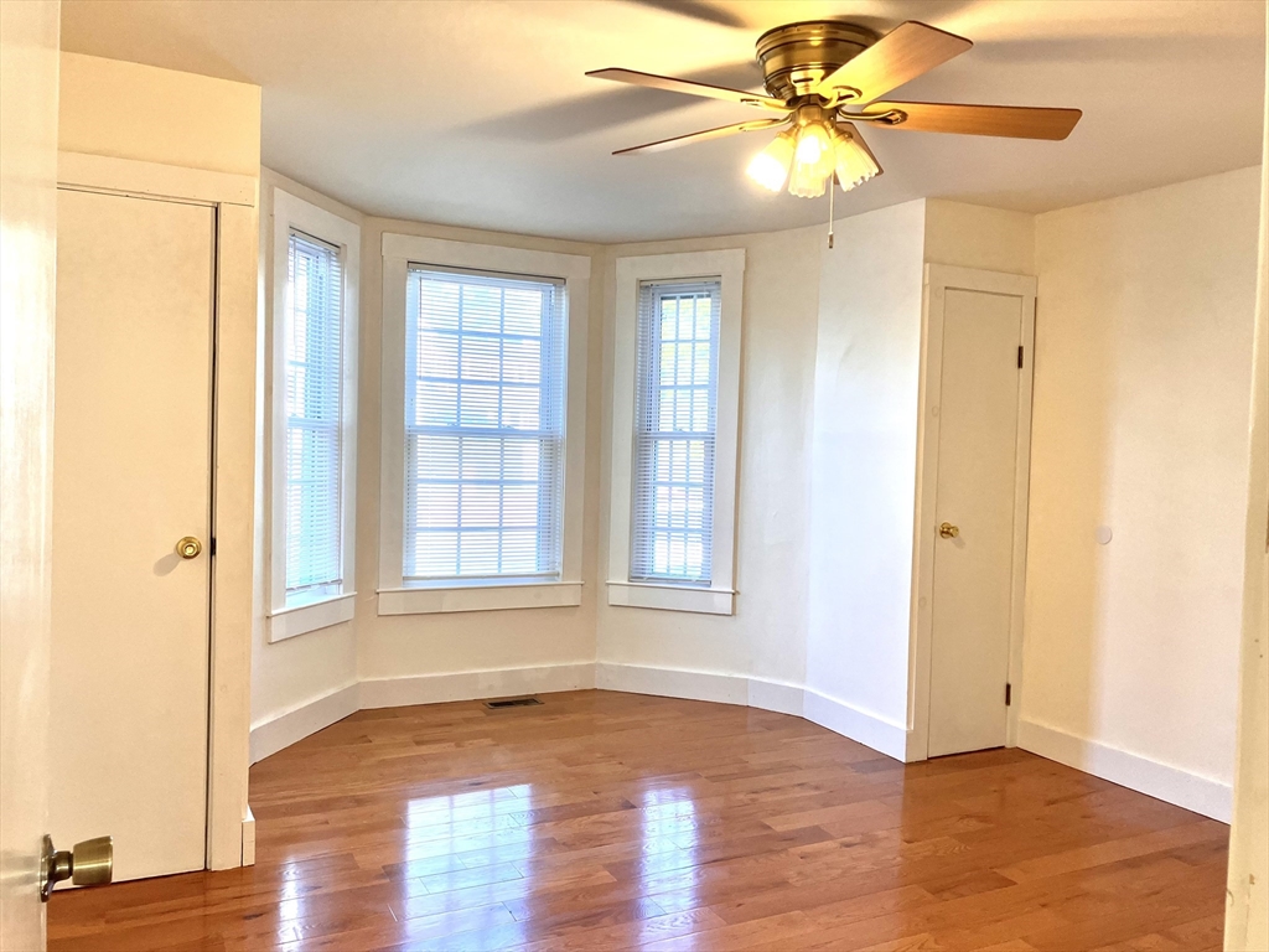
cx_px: 634
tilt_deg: -1.0
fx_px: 1026
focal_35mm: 28
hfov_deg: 63.4
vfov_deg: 49.7
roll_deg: -1.2
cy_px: 476
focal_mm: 3.99
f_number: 1.8
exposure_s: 1/120
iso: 80
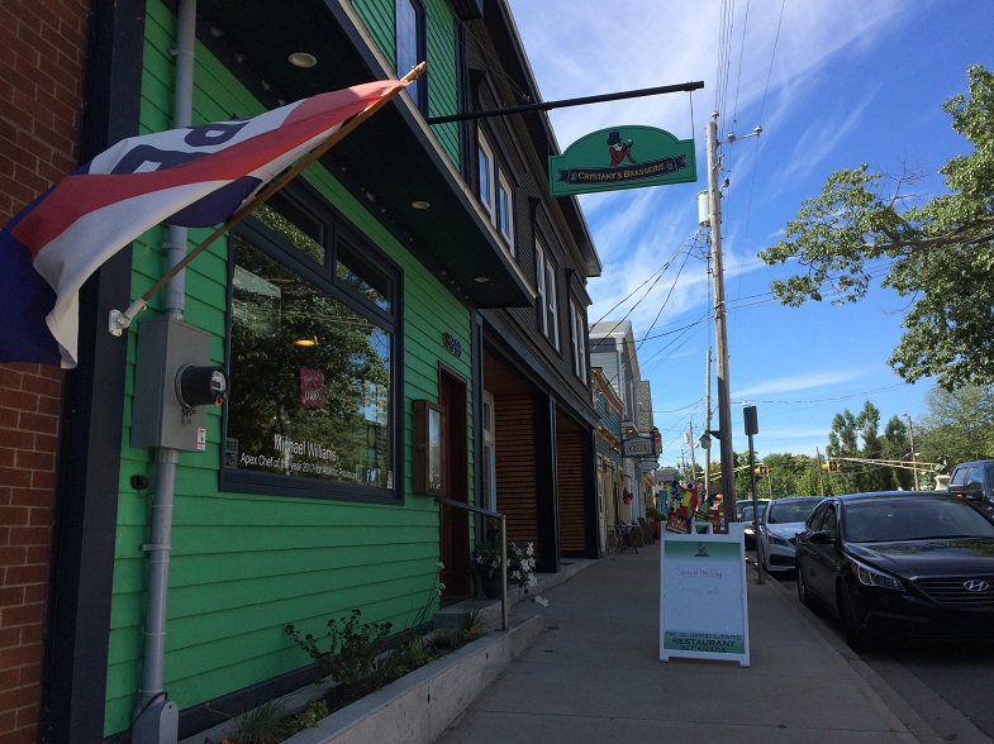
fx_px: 832
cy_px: 372
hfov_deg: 61.7
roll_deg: +0.9
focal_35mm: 29
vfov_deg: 48.2
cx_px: 497
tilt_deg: +10.0
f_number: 2.2
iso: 32
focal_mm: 4.15
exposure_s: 1/1325
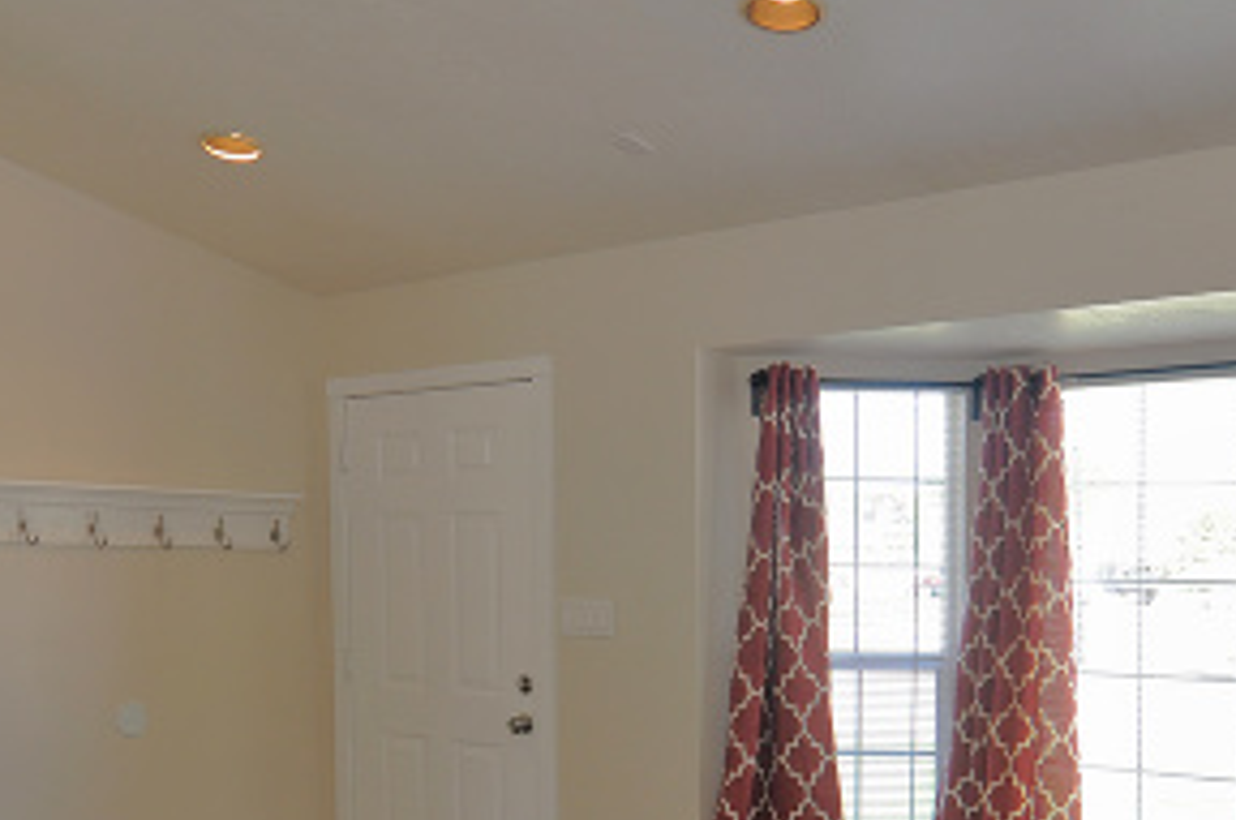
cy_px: 792
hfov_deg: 48.3
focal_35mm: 40
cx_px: 506
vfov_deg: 31.2
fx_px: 1371
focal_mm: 12
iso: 200
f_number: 4
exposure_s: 1/60
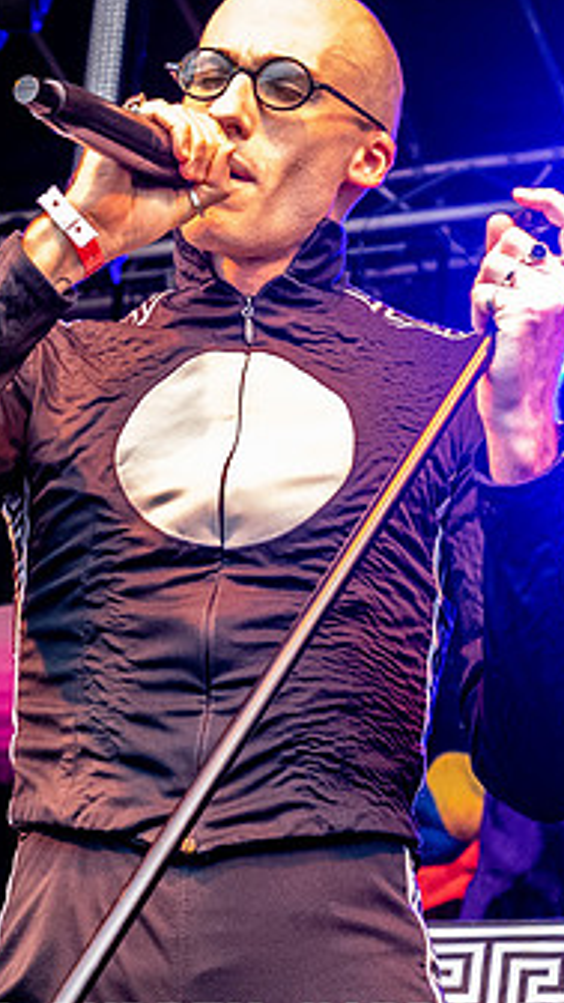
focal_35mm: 111
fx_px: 2951
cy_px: 336
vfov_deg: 19.2
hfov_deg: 10.9
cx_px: 137
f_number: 5
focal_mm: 35
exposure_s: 1/800
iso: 3200
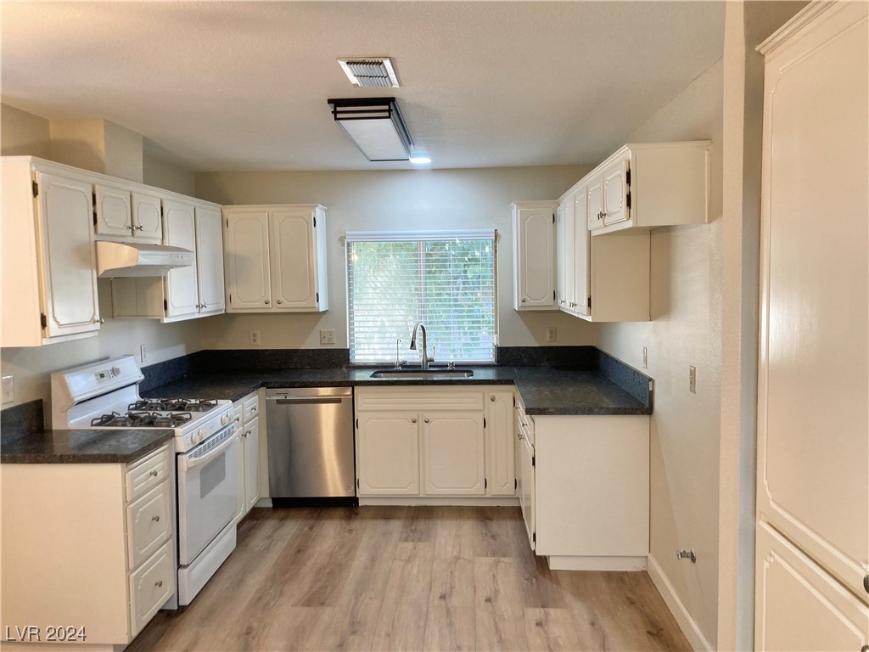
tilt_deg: -3.5
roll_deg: +0.2
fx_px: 703
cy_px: 326
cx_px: 434
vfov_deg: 49.7
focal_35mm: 28
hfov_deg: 63.4
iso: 100
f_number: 1.8
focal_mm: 3.99
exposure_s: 1/60
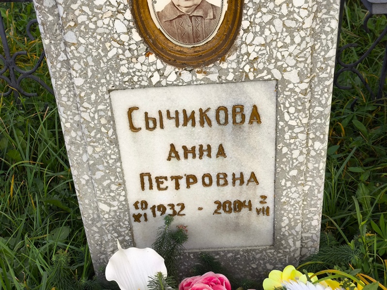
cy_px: 145
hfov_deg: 38.2
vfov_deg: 29.1
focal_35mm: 50
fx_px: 559
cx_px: 194
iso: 50
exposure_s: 1/208
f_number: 1.7
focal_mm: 4.71
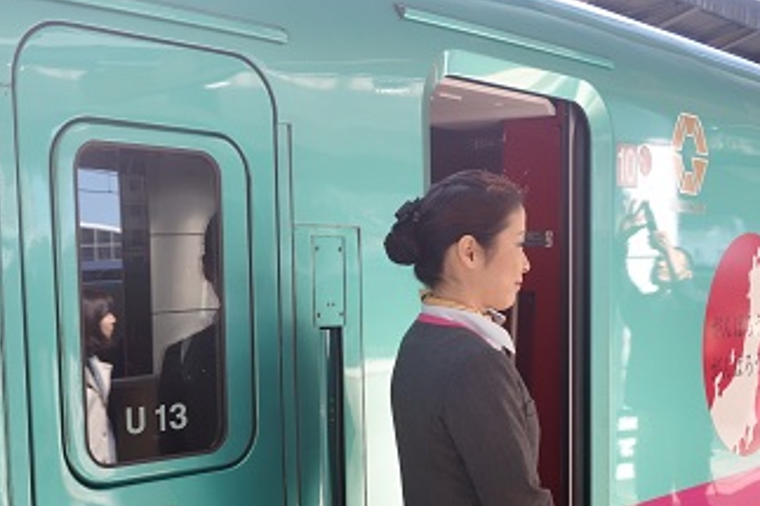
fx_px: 1139
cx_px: 295
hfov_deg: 36.7
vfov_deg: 24.7
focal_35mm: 54
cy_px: 397
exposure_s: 1/100
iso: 125
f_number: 4
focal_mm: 10.4
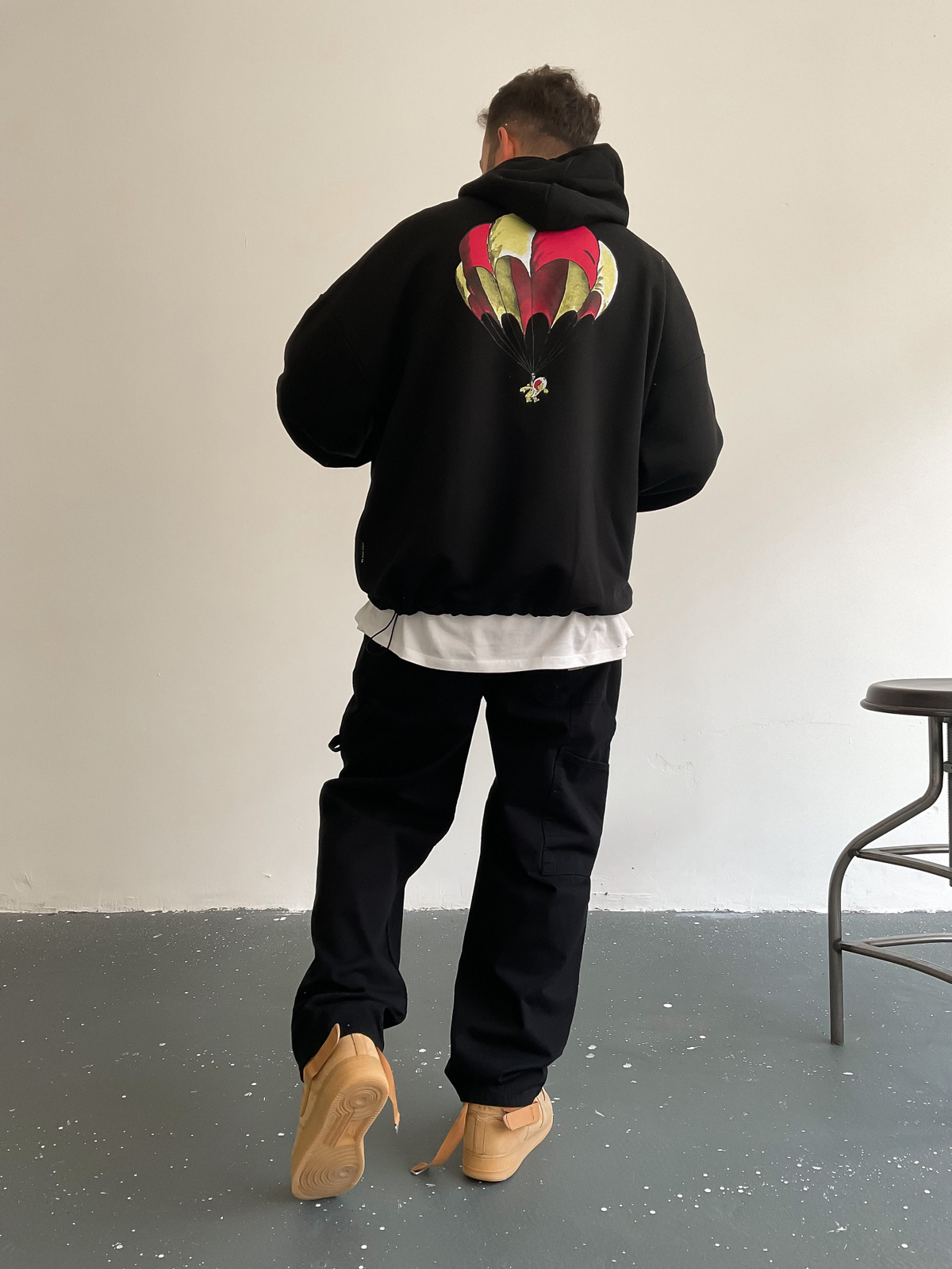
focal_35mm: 29
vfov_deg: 61.7
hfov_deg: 48.2
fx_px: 1063
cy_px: 634
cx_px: 476
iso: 50
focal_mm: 3
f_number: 1.8
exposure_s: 1/120
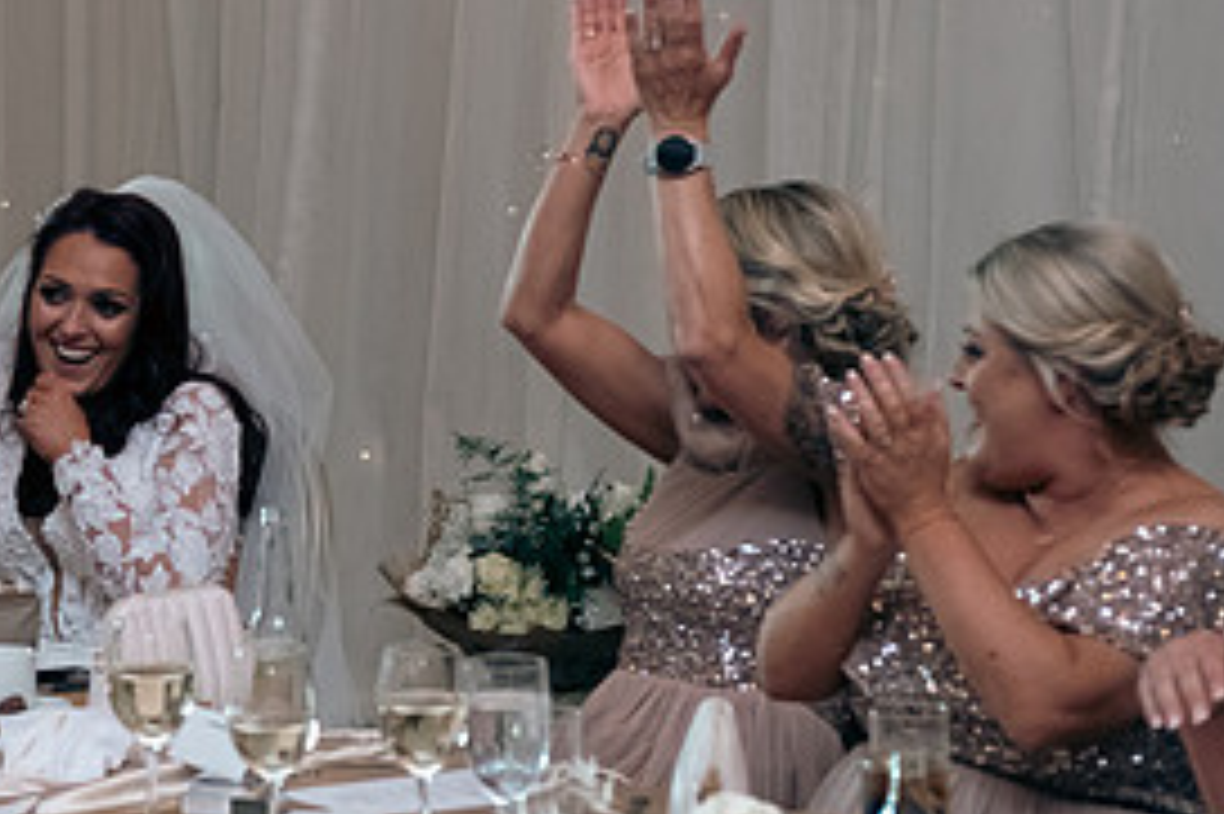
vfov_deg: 10.7
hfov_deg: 15.8
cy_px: 290
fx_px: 4349
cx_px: 90
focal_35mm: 128
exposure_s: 1/160
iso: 1000
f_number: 3.5
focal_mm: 60
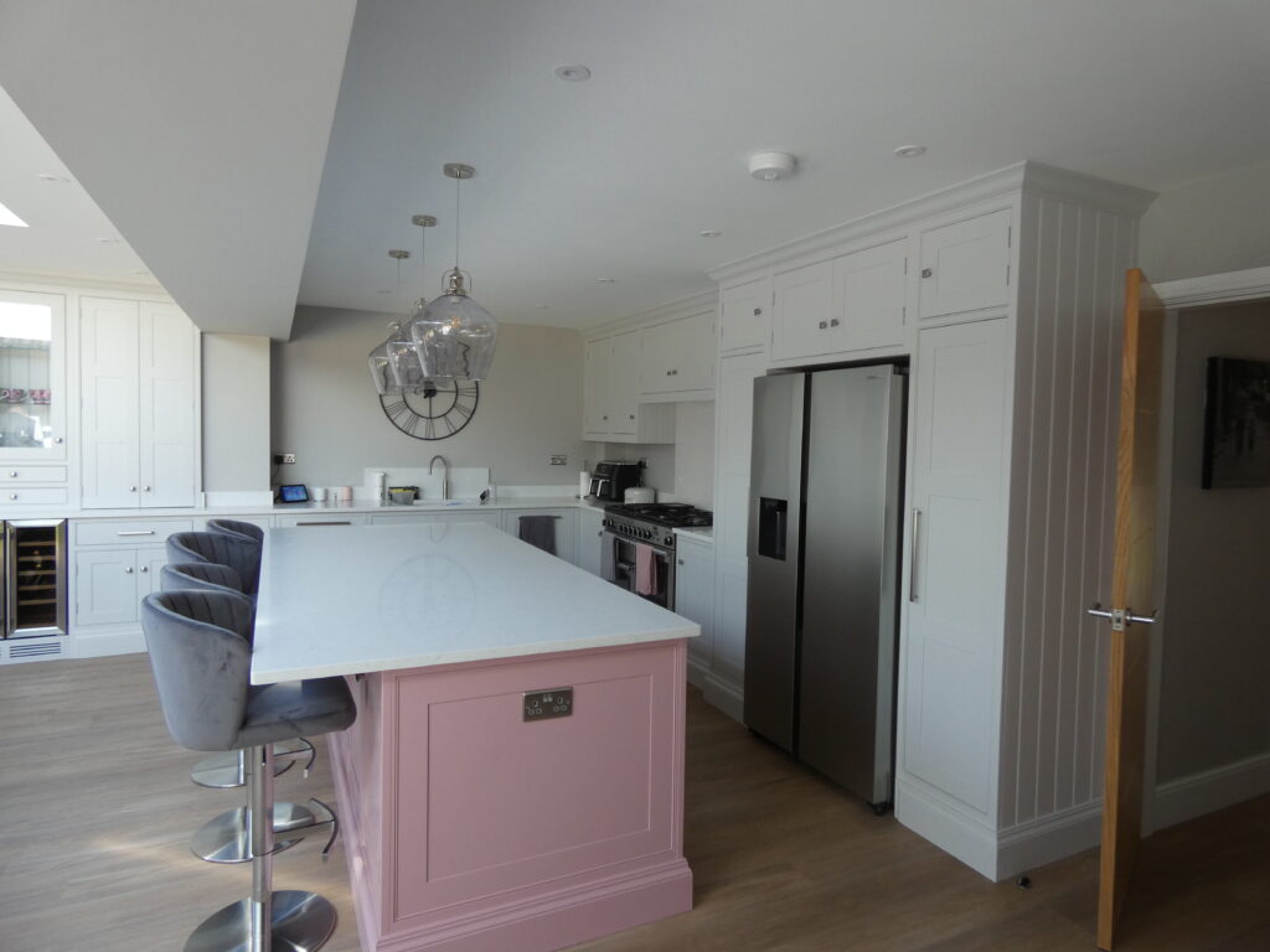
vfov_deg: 66.0
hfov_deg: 81.7
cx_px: 635
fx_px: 734
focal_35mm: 20
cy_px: 476
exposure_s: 1/60
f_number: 2.8
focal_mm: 3.6
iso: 125
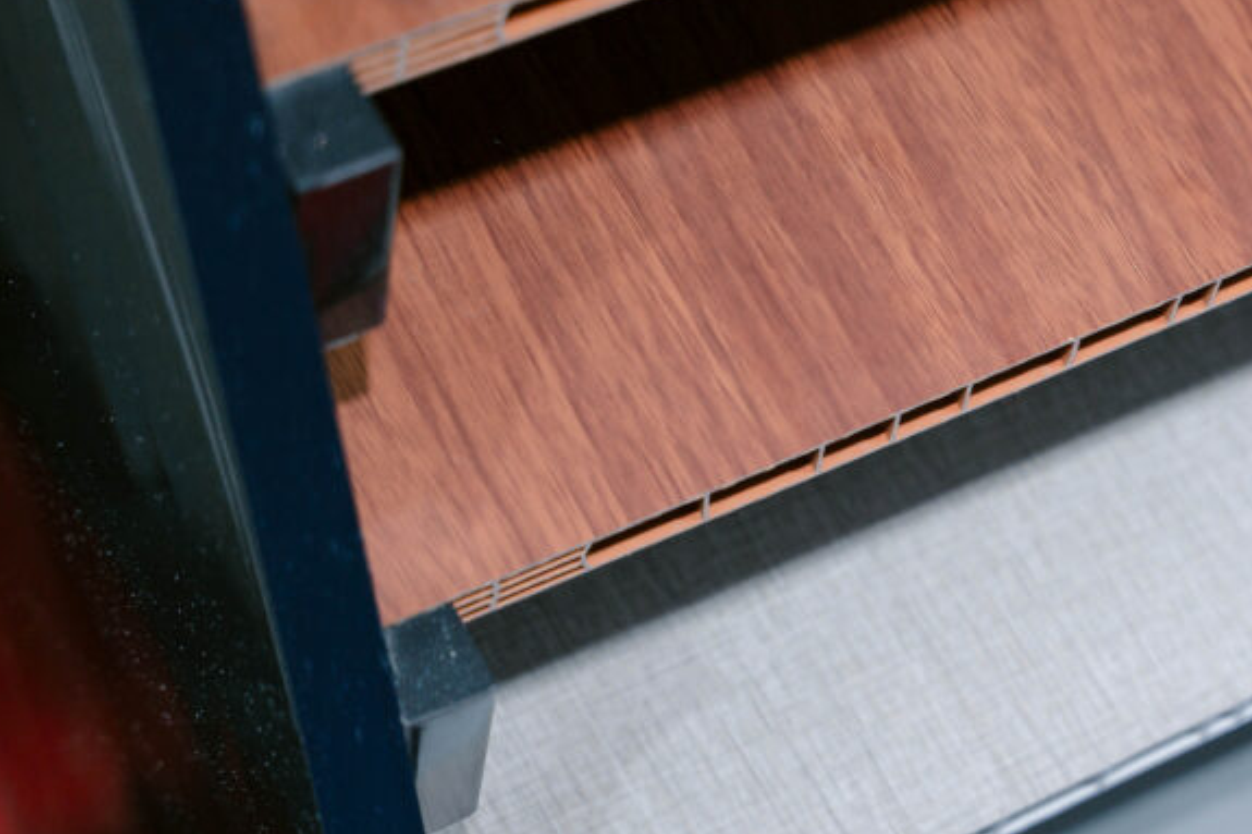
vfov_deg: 11.2
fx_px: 4257
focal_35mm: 122
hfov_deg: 16.3
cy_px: 544
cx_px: 1289
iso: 640
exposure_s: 1/200
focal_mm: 58.7
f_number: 2.8
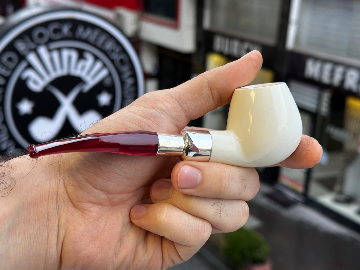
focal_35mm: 48
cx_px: 180
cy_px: 135
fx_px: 499
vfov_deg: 30.3
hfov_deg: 39.7
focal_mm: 6.86
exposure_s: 1/100
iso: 64
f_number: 1.78
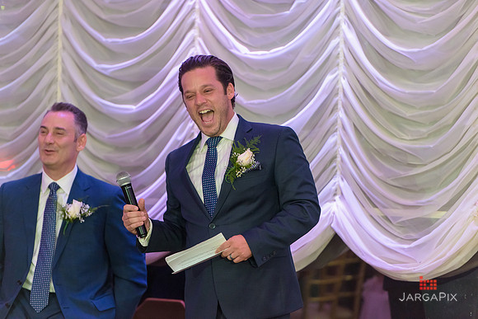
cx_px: 239
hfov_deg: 10.3
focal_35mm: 200
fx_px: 2656
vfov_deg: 6.9
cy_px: 160
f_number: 3.2
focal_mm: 200
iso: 1600
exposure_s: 1/125
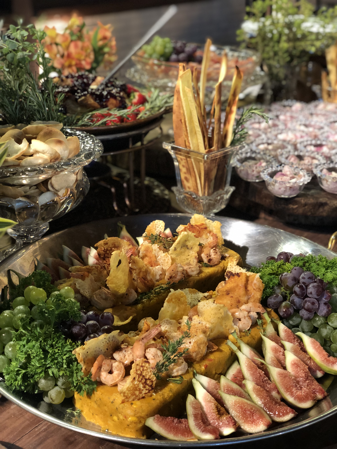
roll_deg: -0.9
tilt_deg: -23.2
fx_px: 675
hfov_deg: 28.0
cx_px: 168
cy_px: 224
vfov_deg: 36.8
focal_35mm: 52
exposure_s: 1/24
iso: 160
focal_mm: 6
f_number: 2.4
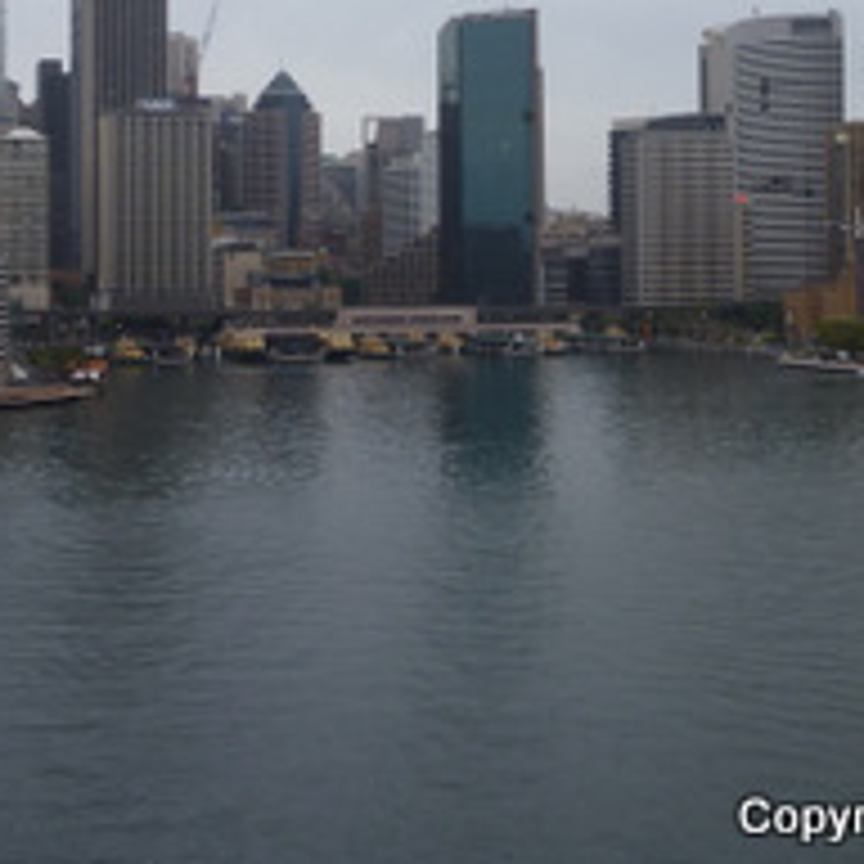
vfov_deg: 28.7
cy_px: 230
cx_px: 477
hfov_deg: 29.1
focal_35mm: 59
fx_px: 1666
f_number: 3.5
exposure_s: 1/50
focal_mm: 5.3
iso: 80
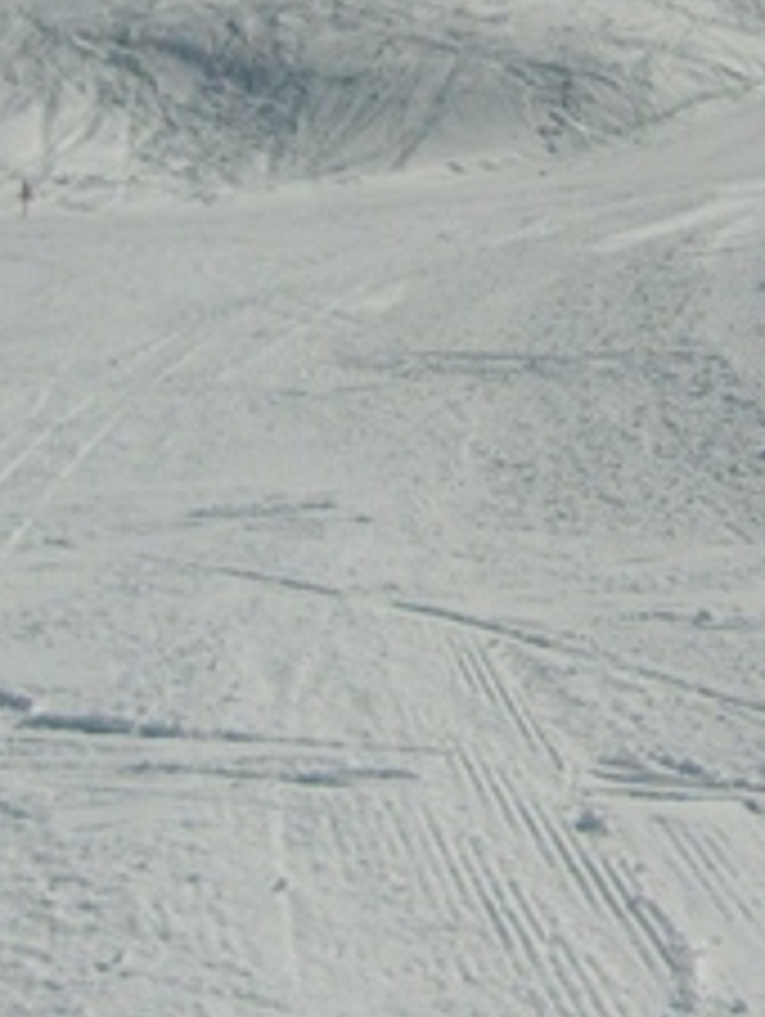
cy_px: 184
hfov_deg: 15.5
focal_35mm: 95
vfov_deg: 20.4
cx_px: 574
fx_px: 2794
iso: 80
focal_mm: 5.8
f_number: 7.1
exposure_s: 1/1500
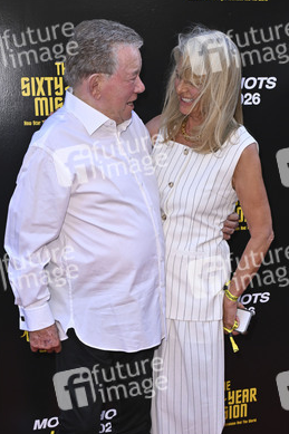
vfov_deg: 53.2
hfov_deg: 36.8
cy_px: 216
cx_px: 143
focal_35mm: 36
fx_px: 434
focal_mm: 35
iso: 1000
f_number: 6.3
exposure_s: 1/250
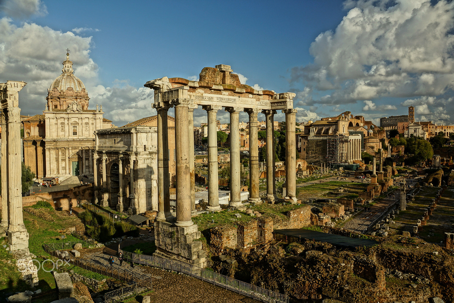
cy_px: 152
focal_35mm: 27
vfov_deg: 48.0
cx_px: 227
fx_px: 341
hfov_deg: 67.3
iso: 100
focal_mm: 18
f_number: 8
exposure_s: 1/250
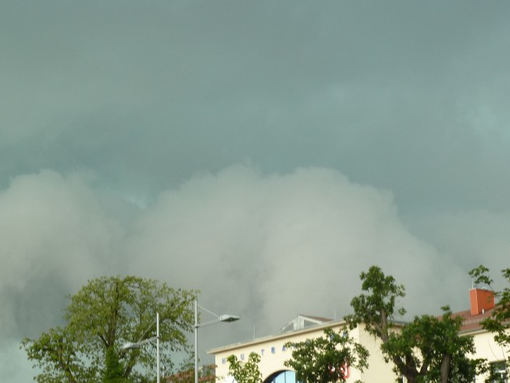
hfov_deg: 28.2
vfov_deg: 21.4
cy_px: 284
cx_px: 127
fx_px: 1002
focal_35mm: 68
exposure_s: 1/40
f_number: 3.7
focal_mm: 7.3
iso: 80
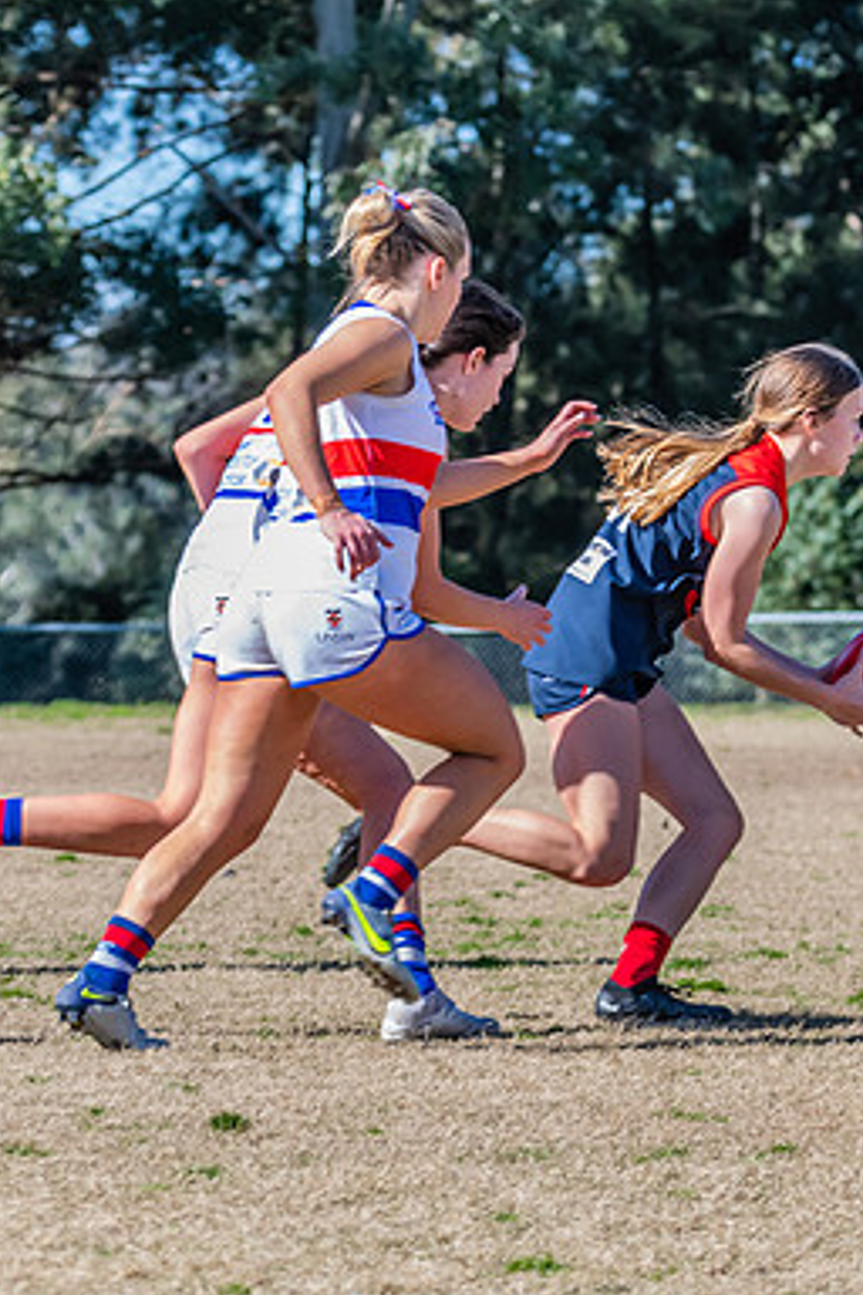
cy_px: 605
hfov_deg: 4.2
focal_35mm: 329
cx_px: 774
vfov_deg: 6.3
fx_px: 11829
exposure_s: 1/1250
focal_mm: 160
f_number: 8
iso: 800
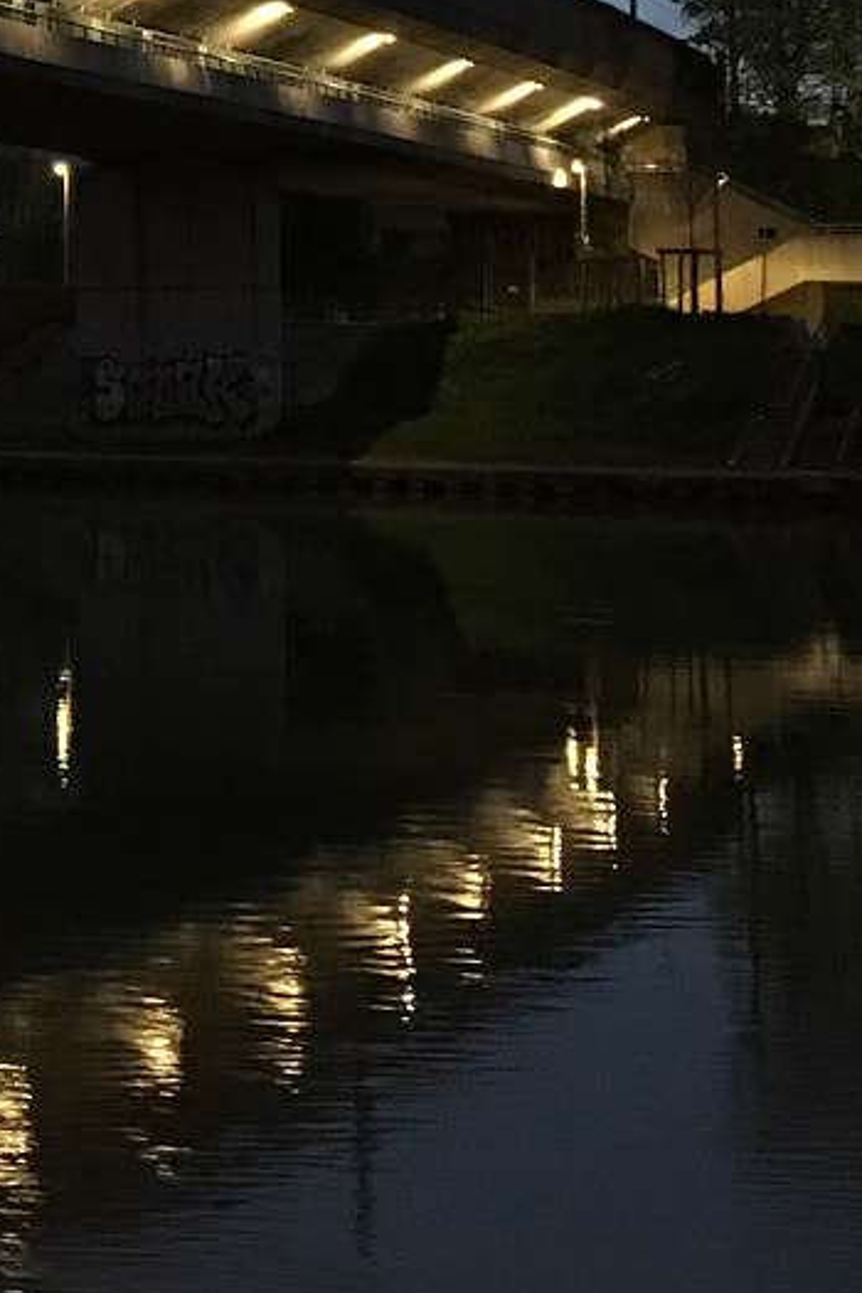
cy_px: 66
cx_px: -451
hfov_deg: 13.9
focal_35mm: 92
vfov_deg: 21.5
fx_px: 3304
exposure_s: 1/4
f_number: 2.2
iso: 125
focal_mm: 4.15
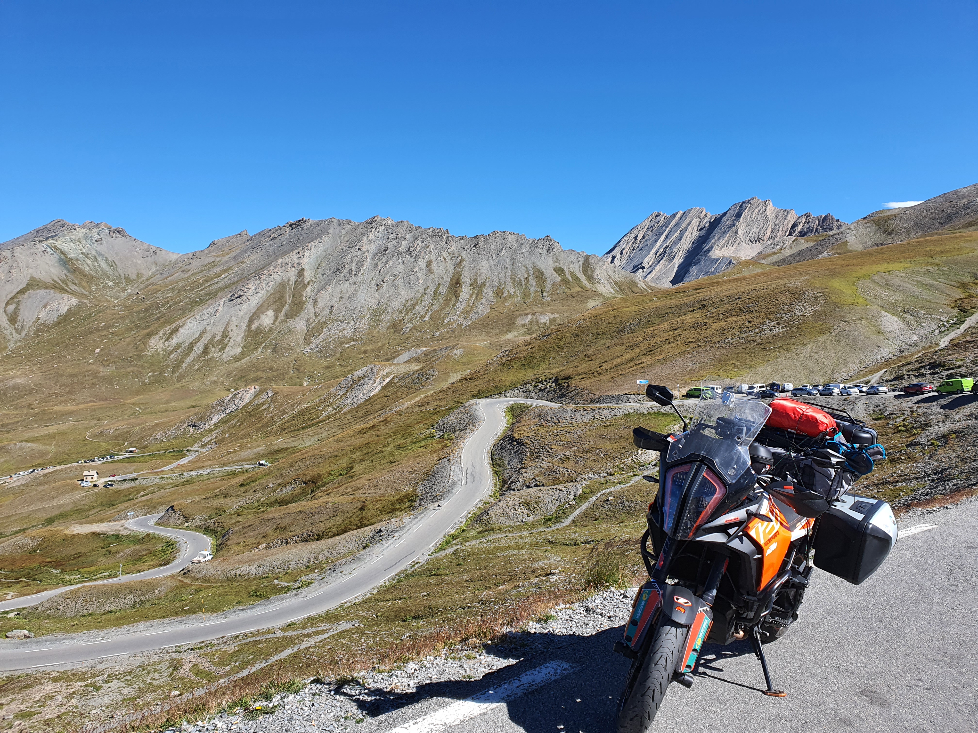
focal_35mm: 26
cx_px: 489
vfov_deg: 53.1
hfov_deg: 67.3
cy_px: 366
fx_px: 735
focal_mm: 4.3
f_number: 2.4
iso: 50
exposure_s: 1/1272
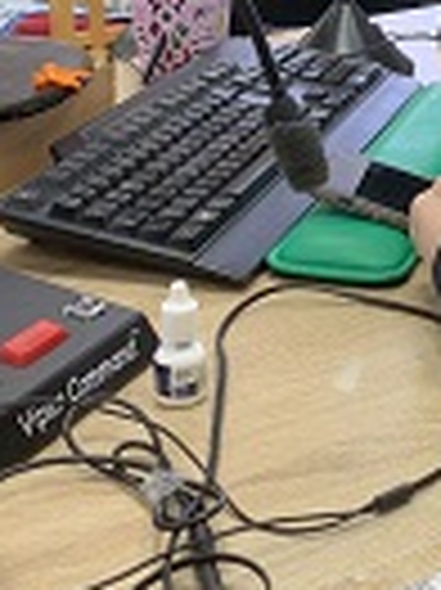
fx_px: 1361
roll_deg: -0.8
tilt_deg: -11.7
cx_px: 459
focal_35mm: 80
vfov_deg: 23.7
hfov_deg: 17.9
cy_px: 38
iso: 64
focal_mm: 4.25
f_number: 1.8
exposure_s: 1/50
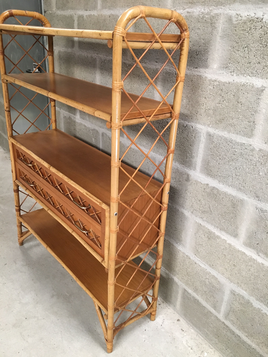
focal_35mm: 29
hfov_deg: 48.2
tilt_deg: -25.2
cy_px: 178
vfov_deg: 61.7
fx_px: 299
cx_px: 134
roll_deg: -2.4
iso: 200
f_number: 2.2
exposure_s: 1/33
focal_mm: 4.15
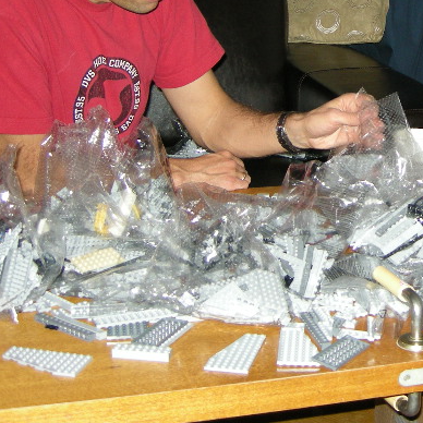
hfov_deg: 19.7
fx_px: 1161
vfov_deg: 20.1
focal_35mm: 84
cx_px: 470
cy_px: 13
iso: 101
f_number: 2.7
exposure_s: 1/60
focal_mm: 7.5
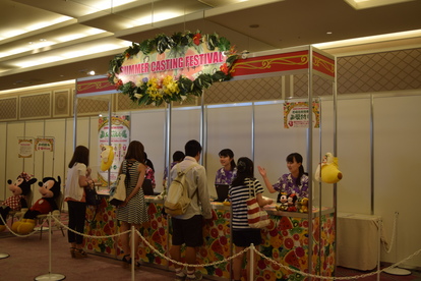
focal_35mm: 39
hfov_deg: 49.6
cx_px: 210
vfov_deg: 34.2
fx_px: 456
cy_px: 140
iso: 400
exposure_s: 1/80
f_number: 4.5
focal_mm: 26
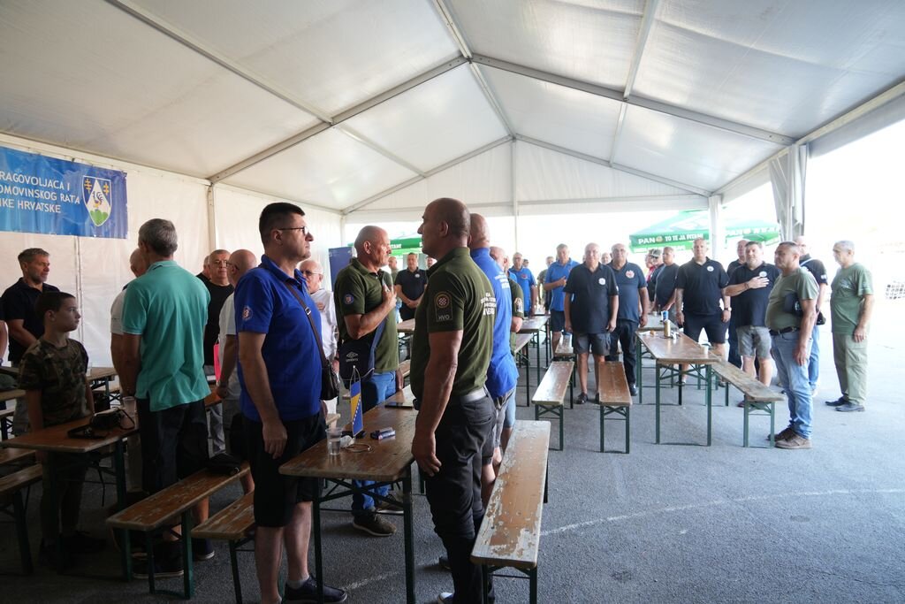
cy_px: 302
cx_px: 452
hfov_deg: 73.7
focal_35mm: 24
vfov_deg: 53.1
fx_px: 603
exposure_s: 1/30
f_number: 3.5
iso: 200
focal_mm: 24
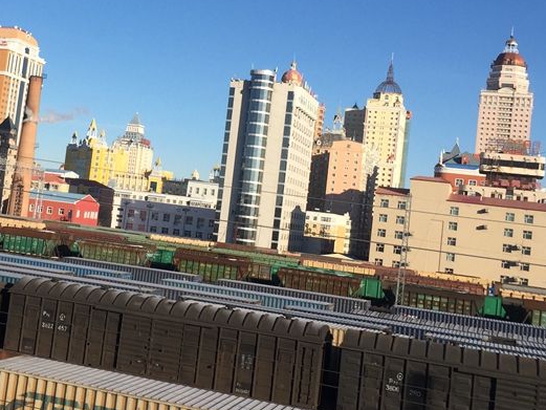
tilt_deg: +4.5
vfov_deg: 25.5
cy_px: 120
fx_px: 899
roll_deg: -6.3
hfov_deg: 33.1
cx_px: 133
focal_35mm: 57
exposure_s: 1/2083
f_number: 2.2
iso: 32
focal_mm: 4.15
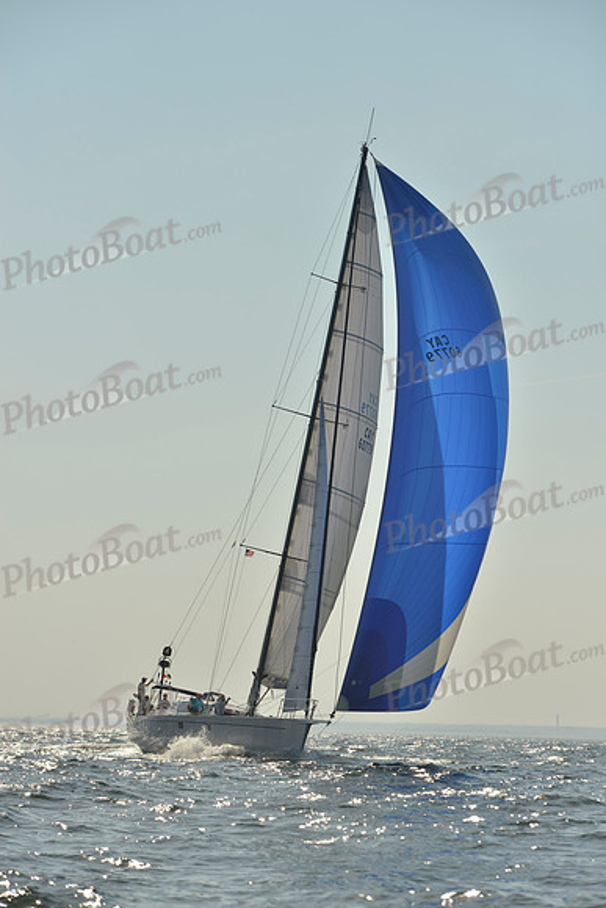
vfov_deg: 17.6
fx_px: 2927
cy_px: 454
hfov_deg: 11.8
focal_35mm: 116
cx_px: 303
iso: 200
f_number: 7.1
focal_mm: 116
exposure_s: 1/2500
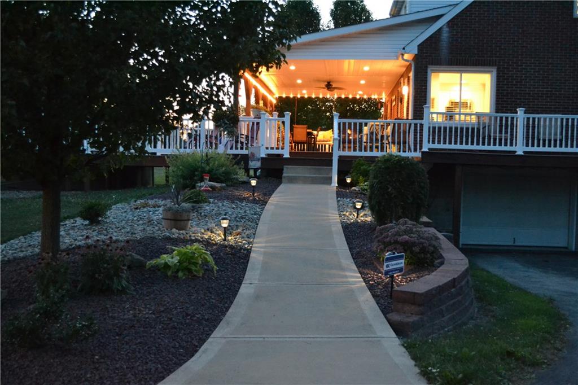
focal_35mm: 39
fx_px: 626
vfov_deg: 34.2
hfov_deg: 49.6
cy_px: 192
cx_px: 289
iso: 3200
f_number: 4.2
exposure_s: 1/15
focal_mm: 26
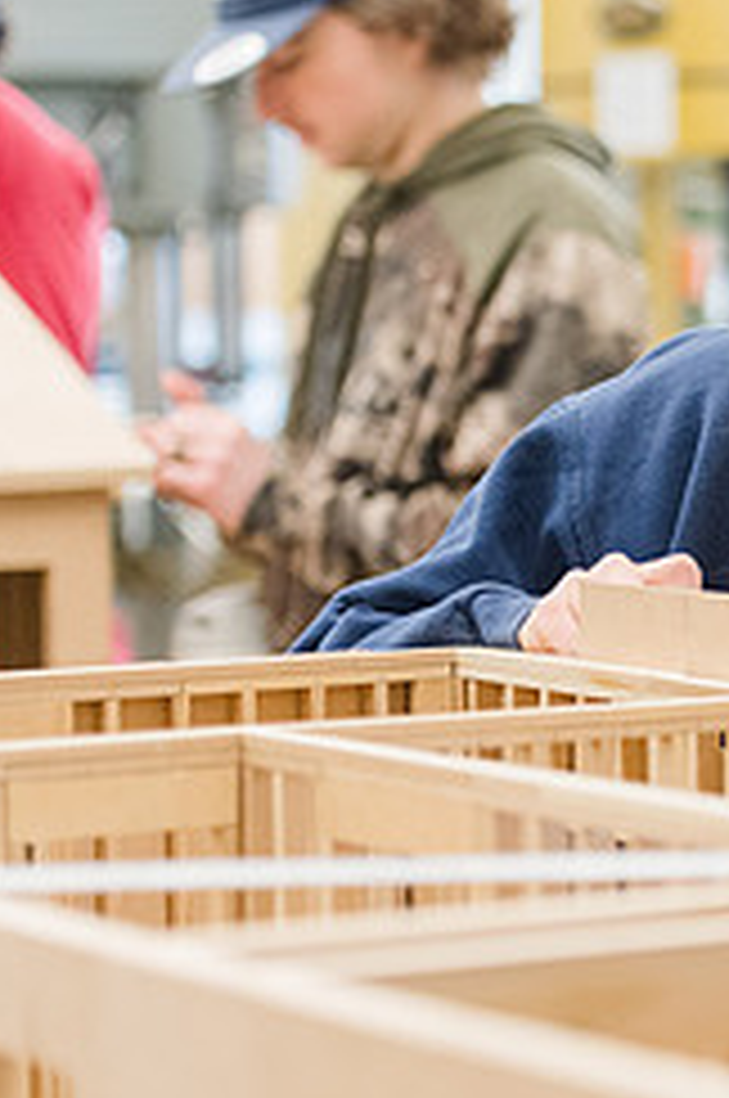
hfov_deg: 7.9
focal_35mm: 168
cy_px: 434
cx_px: 1282
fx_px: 5117
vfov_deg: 12.2
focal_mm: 70
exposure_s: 1/320
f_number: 2.8
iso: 2000
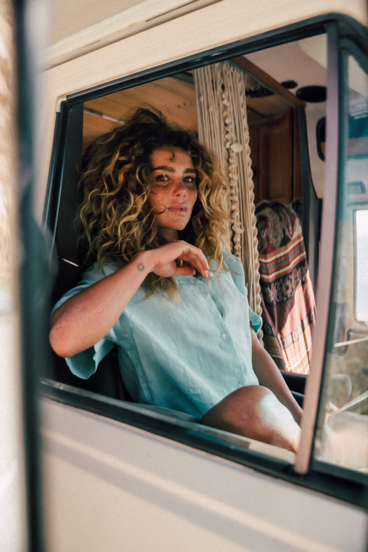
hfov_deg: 35.1
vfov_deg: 50.7
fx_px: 583
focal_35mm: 38
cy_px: 276
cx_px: 184
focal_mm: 38
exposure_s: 1/800
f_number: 3.2
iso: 800
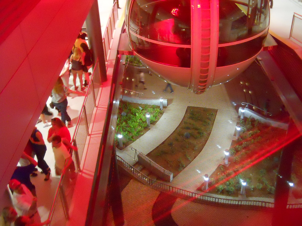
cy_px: 113
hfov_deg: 45.8
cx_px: 151
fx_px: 358
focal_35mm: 41
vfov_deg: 35.1
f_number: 3.1
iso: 800
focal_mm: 6.72
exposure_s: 1/8
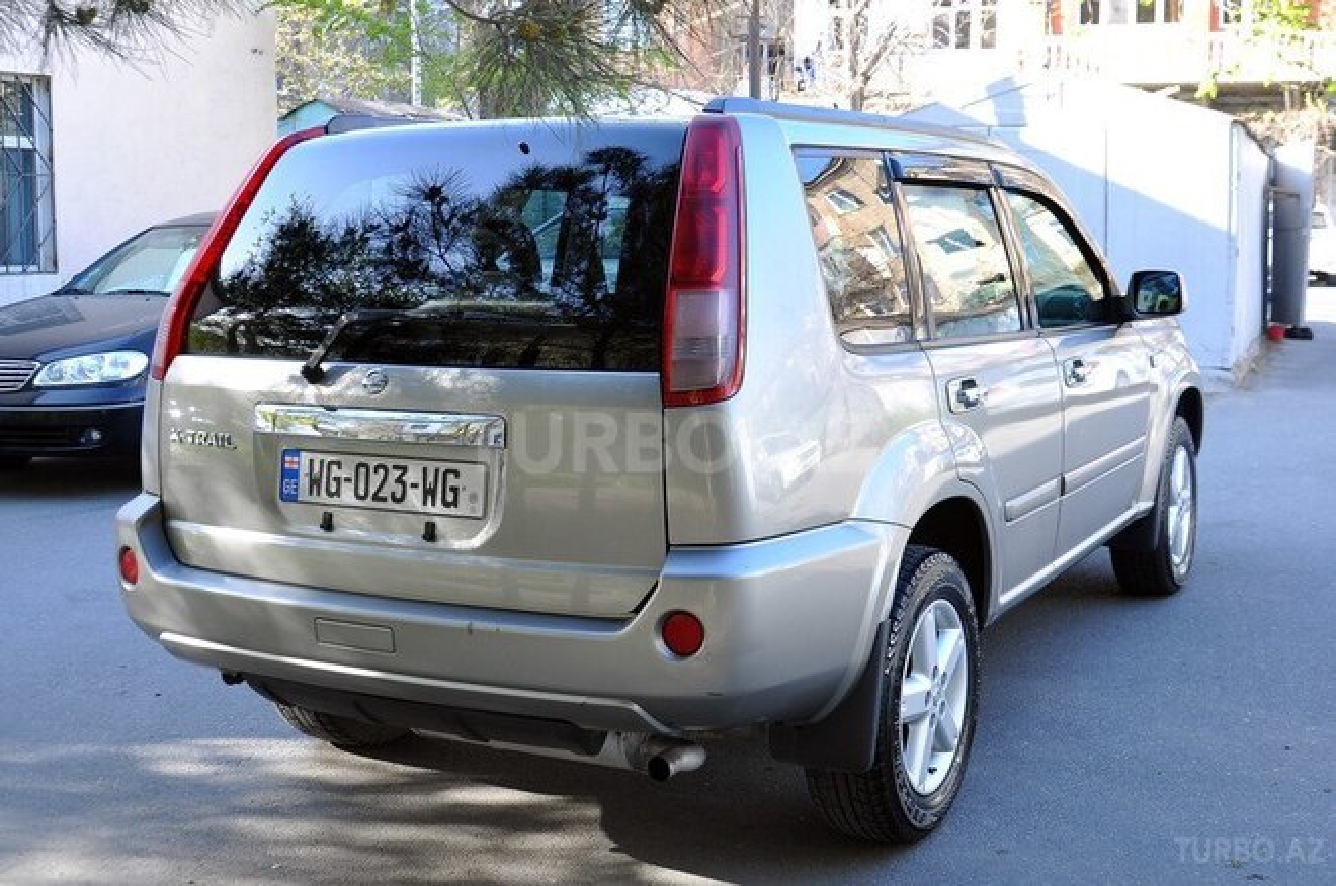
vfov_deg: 22.6
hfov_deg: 33.4
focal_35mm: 60
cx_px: 668
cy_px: 443
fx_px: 2223
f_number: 6.3
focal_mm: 40
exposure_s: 1/60
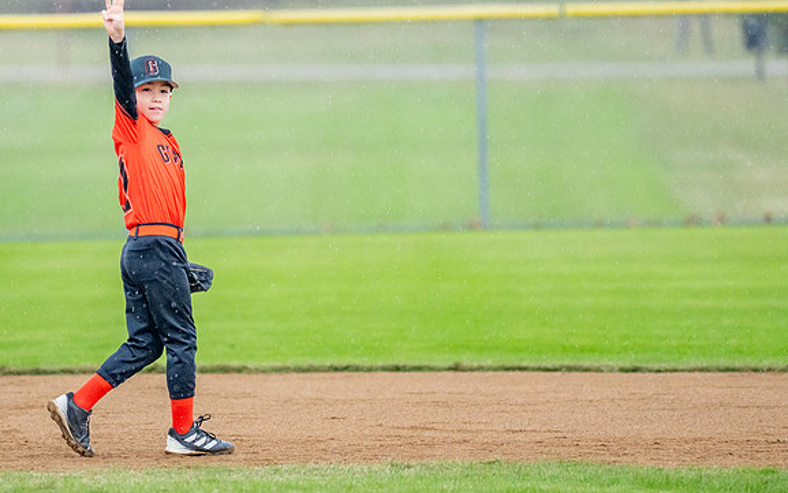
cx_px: 143
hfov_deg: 5.2
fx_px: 8614
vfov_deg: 3.3
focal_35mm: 401
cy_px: 162
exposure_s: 1/1000
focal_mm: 200
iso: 2000
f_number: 2.8
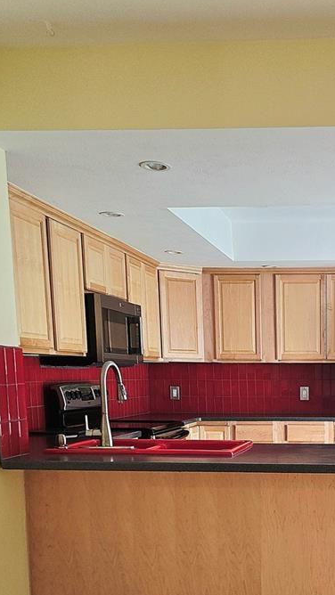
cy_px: 473
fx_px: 710
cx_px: 312
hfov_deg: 25.6
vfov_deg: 43.4
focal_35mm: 45
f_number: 1.7
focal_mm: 6.3
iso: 80
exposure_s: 1/120
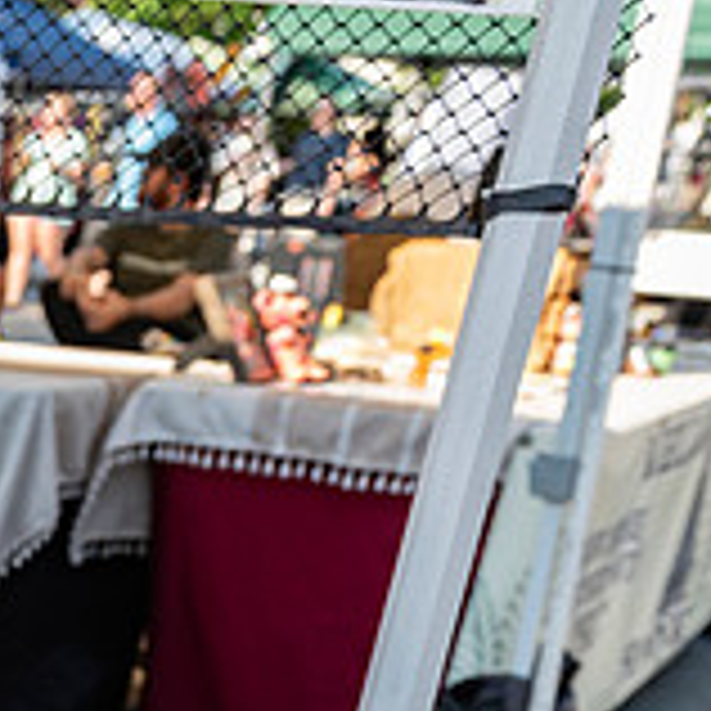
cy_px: 866
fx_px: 1952
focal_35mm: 84
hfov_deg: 17.6
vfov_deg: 19.4
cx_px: -477
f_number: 4
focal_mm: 27
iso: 400
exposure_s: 1/1000
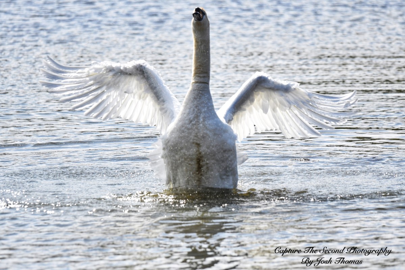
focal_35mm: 450
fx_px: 5062
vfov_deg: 3.1
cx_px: 202
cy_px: 135
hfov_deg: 4.6
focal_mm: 300
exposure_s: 1/5000
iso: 800
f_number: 5.6
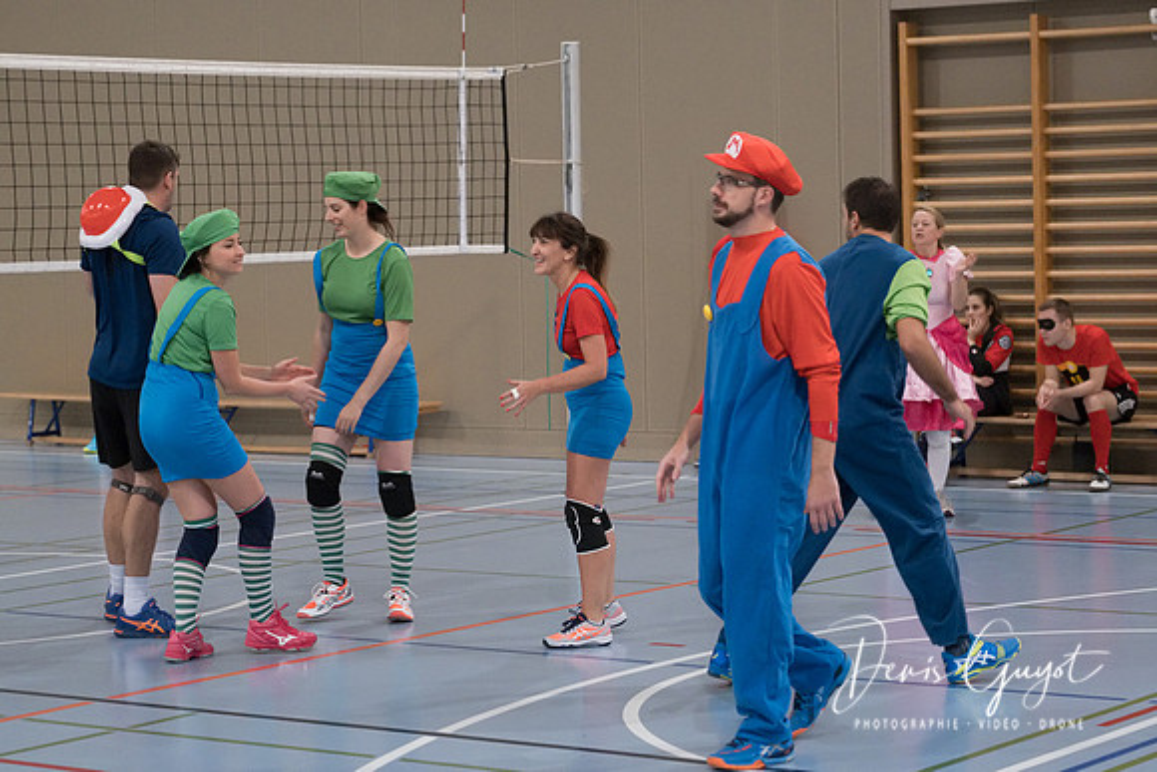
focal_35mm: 91
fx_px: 2911
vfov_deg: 15.1
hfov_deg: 22.5
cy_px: 352
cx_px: 527
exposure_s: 1/400
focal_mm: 50
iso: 6400
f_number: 2.8
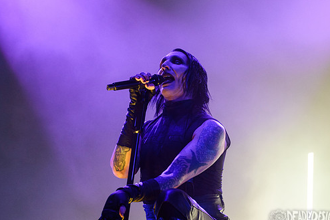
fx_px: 925
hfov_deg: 20.2
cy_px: 75
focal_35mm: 101
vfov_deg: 13.5
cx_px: 134
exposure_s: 1/800
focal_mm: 70
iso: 1250
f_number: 4
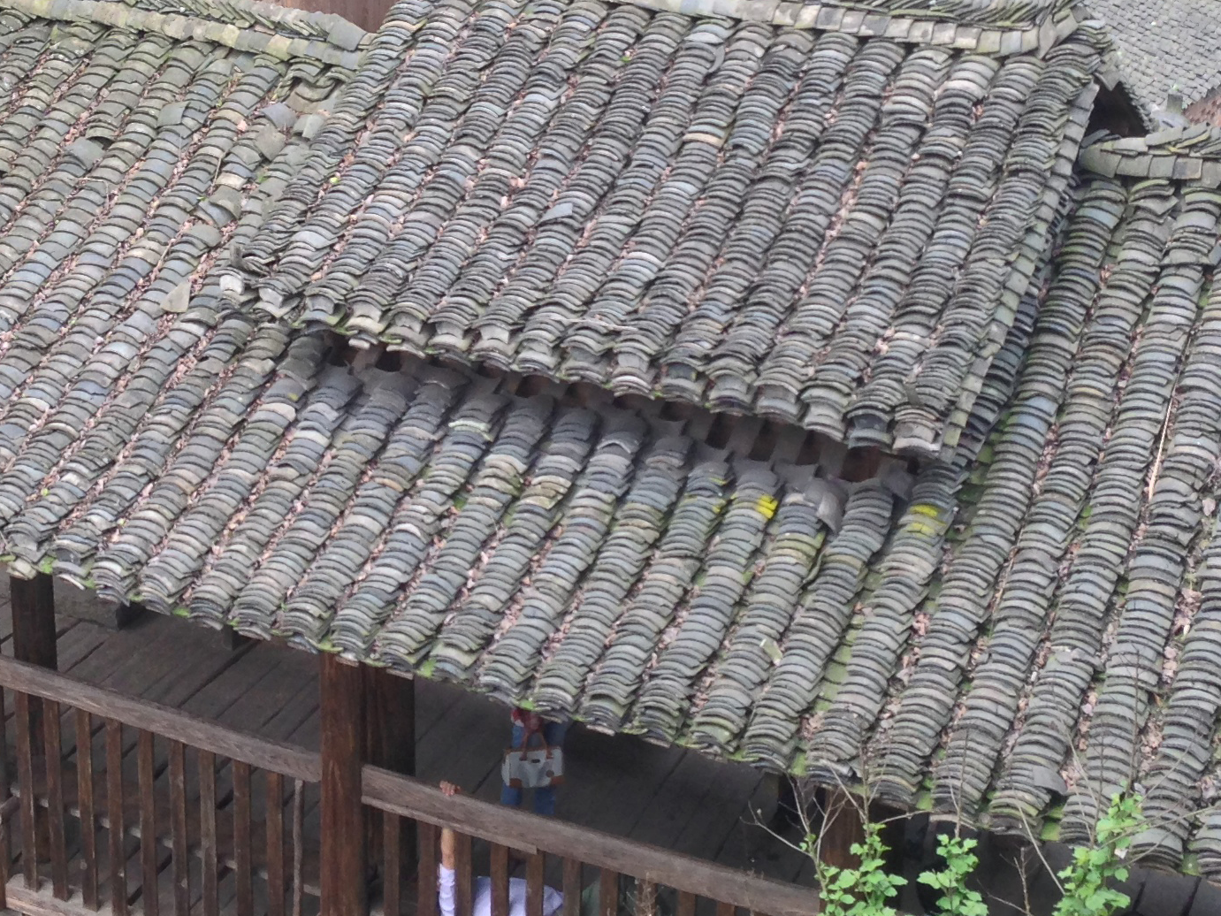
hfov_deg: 24.8
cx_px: 372
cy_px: 84
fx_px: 2752
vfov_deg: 18.6
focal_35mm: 78
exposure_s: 1/150
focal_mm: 4.12
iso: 50
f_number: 2.4
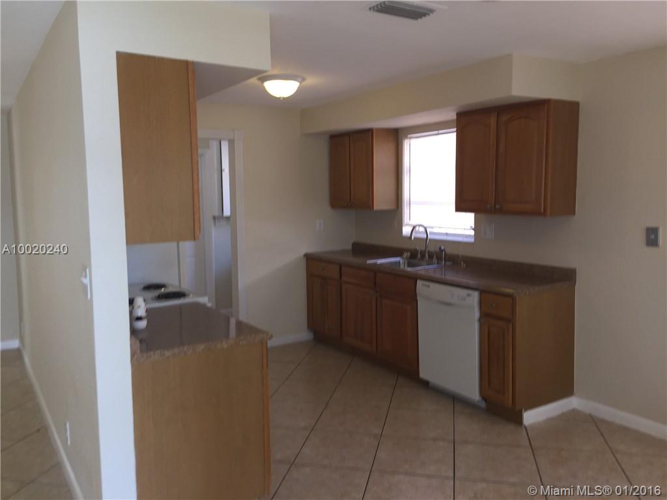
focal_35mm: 29
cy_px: 250
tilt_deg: -3.9
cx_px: 334
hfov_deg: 61.7
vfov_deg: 48.2
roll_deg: -0.1
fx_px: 559
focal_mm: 4.15
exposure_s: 1/30
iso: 32
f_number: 2.2
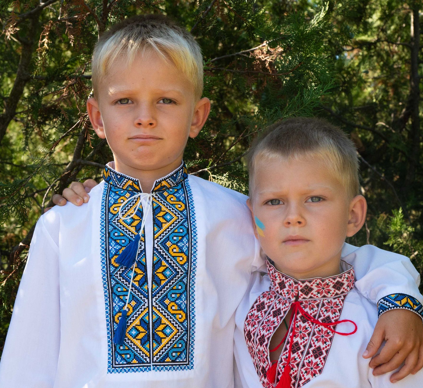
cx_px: 227
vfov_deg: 22.1
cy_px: 181
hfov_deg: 24.0
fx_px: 996
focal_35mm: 75
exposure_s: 1/800
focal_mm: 40
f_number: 8
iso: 800
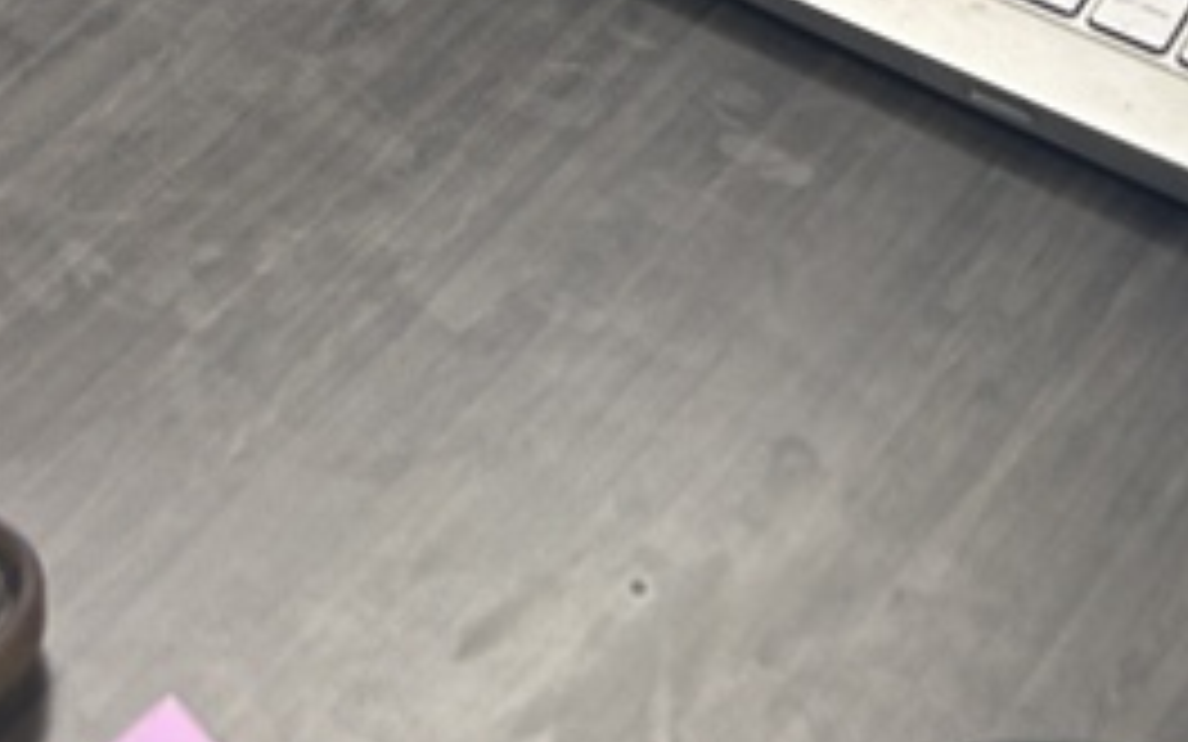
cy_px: -1430
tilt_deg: -23.2
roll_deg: -2.8
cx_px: 549
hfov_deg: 19.5
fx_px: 3464
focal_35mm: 107
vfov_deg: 9.7
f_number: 1.5
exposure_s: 1/100
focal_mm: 5.7
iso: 80
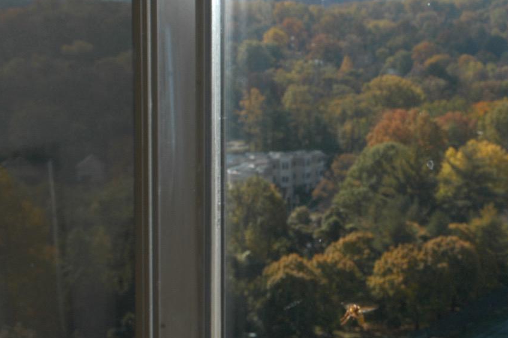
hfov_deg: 23.3
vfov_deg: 15.7
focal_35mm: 87
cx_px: 315
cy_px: 144
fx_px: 1226
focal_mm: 24
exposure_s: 1/125
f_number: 14
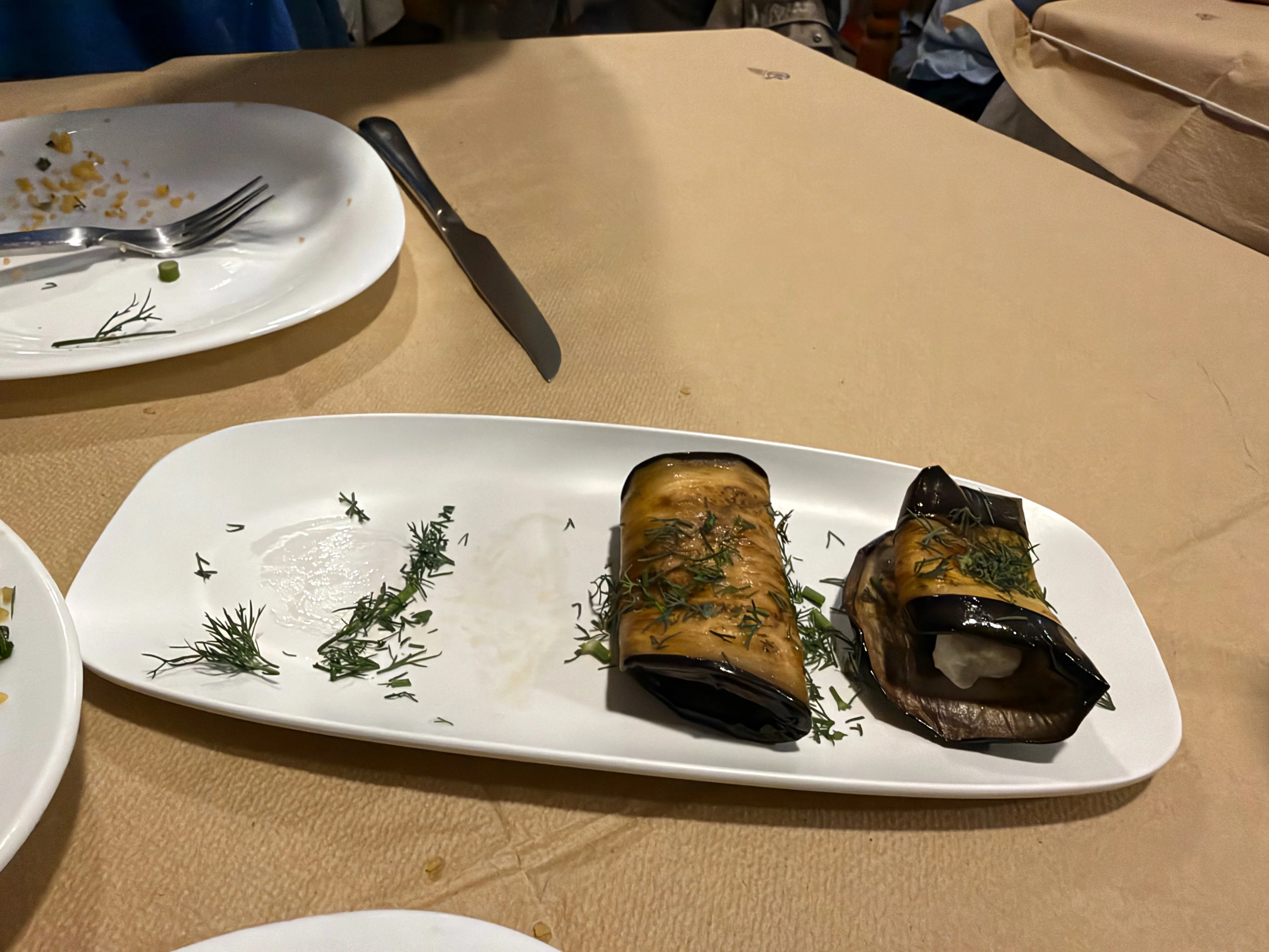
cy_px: 476
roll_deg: -3.2
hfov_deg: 69.4
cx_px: 634
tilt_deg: -41.4
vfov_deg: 54.9
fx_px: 916
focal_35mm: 25
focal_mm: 2.22
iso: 250
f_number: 2.2
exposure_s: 1/49
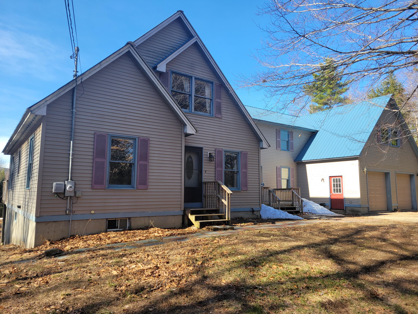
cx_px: 209
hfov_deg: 67.3
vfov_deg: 53.1
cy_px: 157
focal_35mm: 26
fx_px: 314
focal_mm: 5.4
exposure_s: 1/773
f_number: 1.8
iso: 40
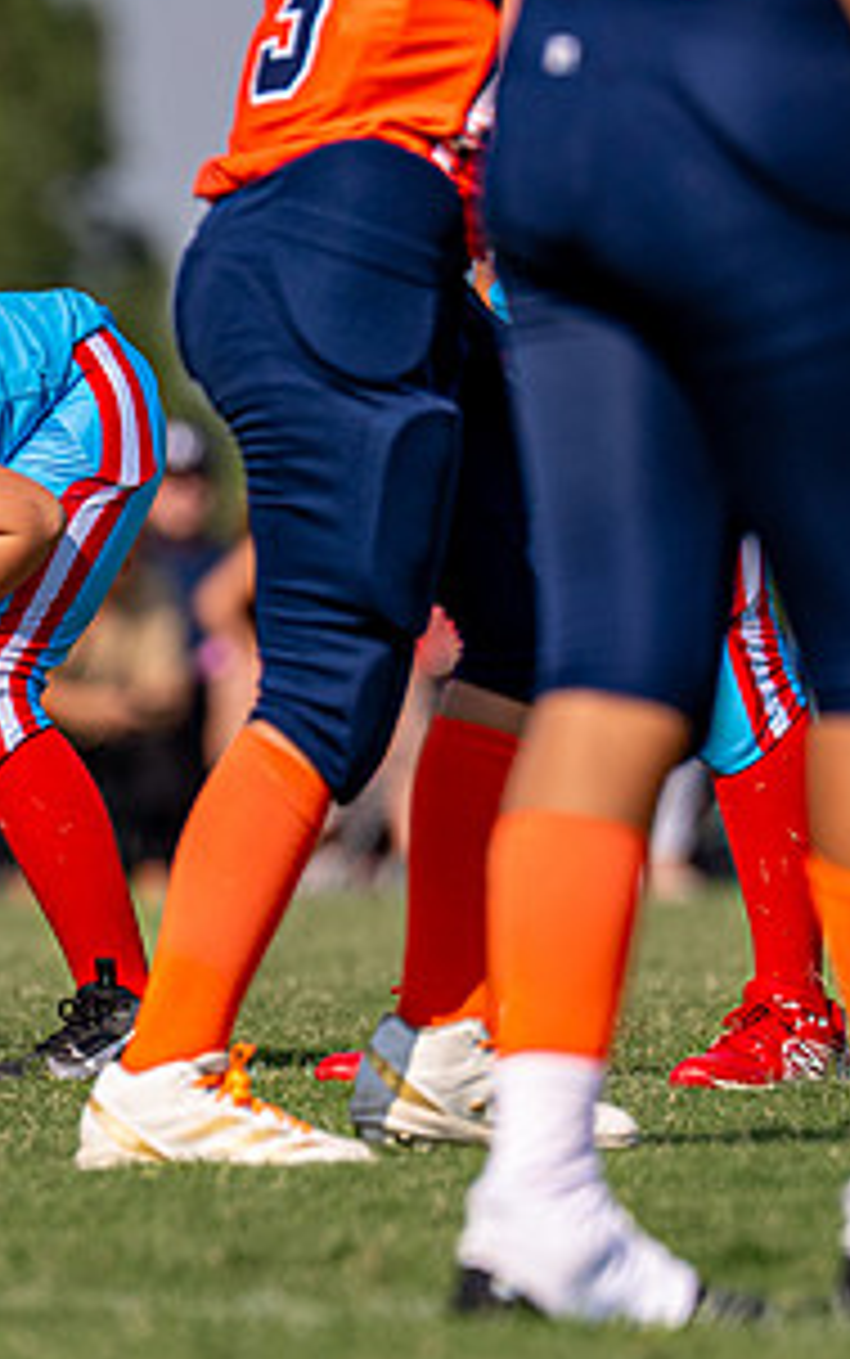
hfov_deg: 1.7
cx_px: -203
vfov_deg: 2.8
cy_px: 587
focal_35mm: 763
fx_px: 28253
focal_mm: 200
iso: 125
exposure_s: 1/4000
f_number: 2.8
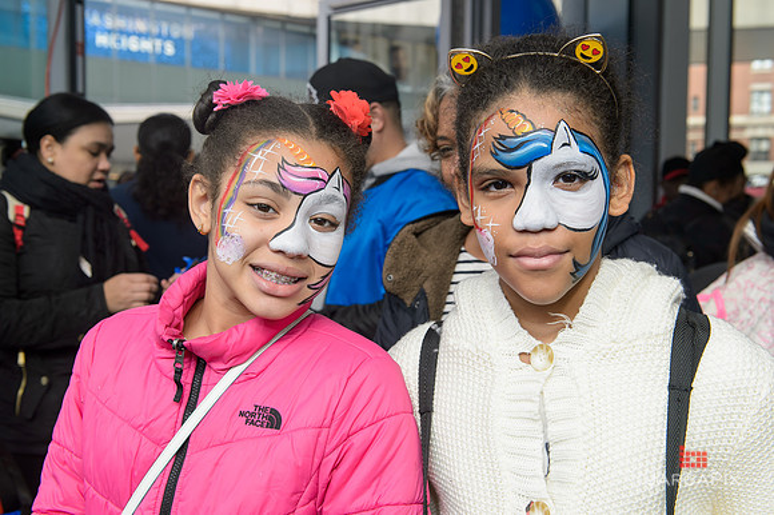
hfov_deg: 43.6
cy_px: 258
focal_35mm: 45
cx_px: 387
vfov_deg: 29.8
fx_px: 967
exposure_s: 1/160
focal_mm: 45
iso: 400
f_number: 5.6
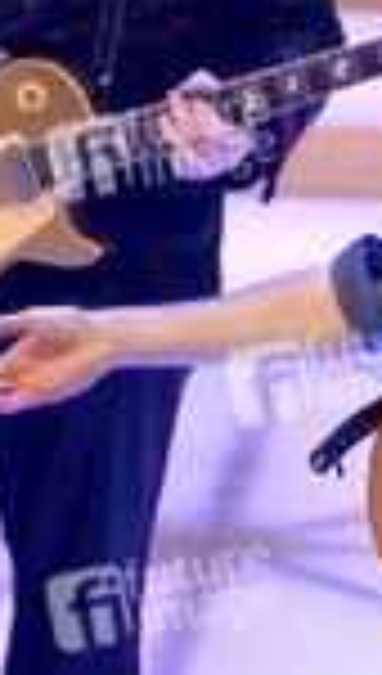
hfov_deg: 0.8
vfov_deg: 1.4
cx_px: 672
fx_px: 26968
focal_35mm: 1506
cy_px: 261
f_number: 6.3
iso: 12800
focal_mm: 480
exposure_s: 1/500
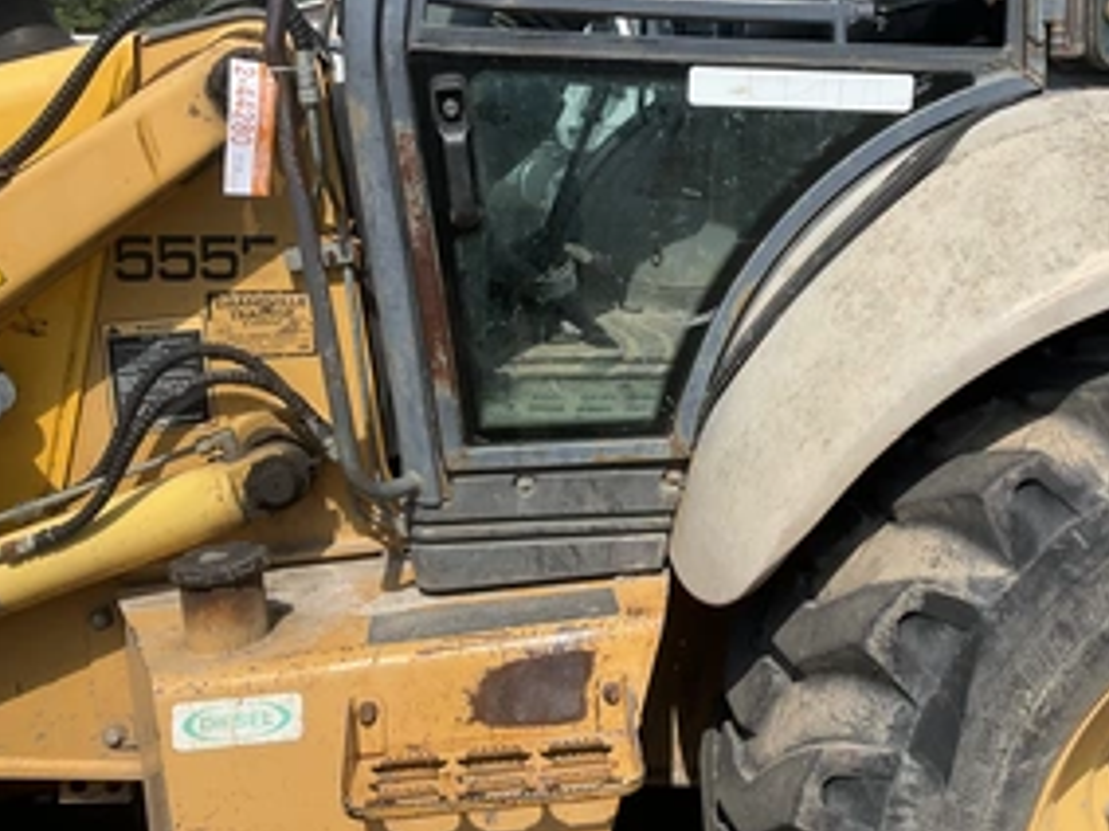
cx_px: 737
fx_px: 1313
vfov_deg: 34.9
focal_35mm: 41
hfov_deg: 45.1
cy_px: 298
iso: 25
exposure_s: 1/2227
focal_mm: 3
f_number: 1.8
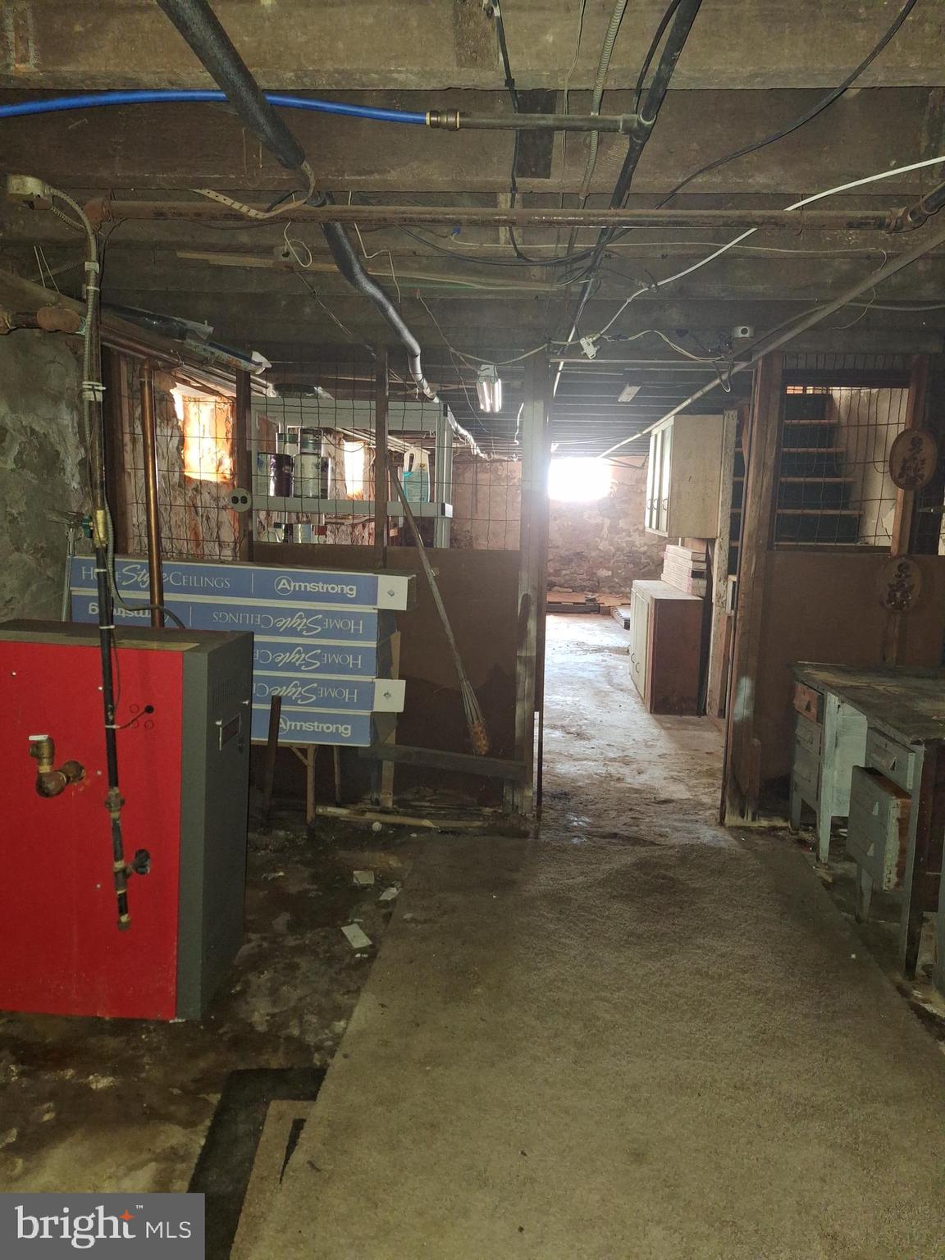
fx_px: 837
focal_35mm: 23
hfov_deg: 58.9
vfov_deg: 73.9
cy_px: 630
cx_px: 472
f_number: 1.8
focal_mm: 5.54
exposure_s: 1/20
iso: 25
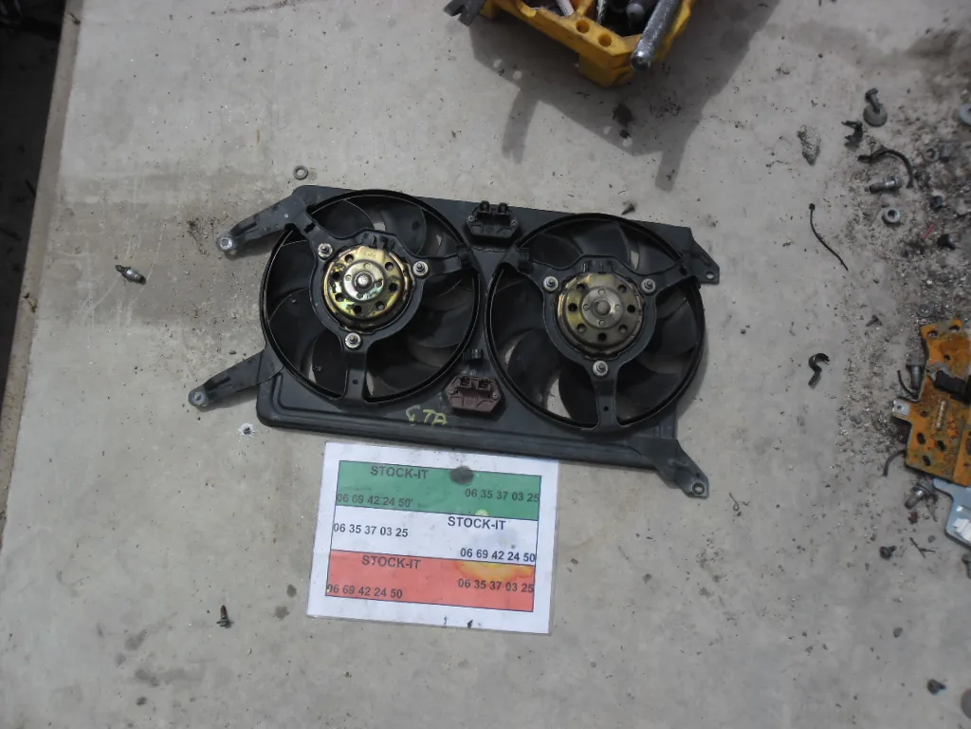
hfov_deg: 65.3
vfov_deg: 51.4
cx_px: 486
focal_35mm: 27
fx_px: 757
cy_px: 364
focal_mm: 4.9
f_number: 9
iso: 80
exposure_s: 1/331
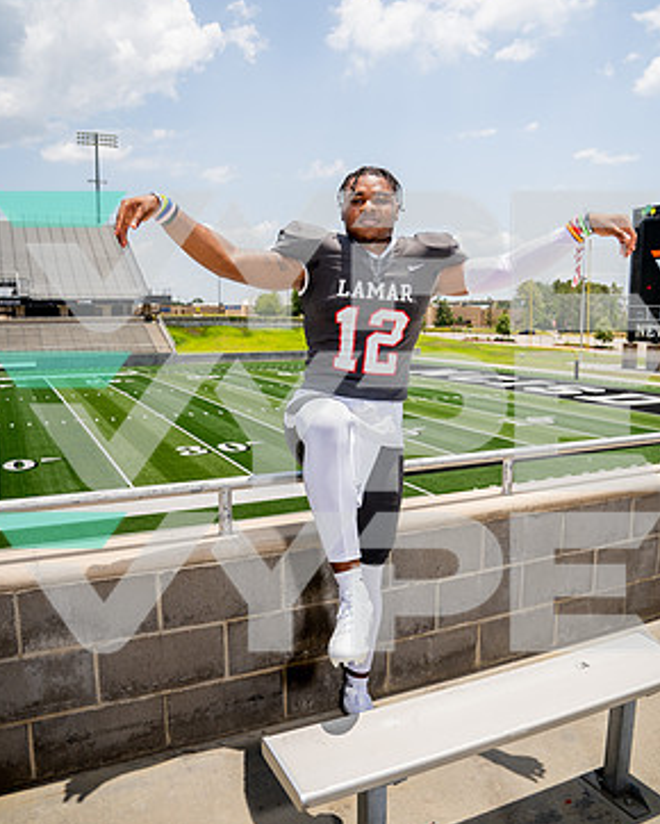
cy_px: 423
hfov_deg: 51.6
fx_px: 683
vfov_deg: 62.2
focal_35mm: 28
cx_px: 330
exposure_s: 1/250
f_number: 7.1
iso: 100
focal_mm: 24
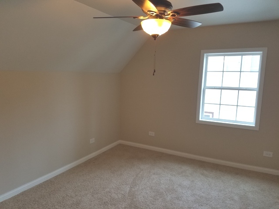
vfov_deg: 53.1
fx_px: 210
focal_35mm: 26
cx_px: 140
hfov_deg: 67.3
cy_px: 104
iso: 125
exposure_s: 1/60
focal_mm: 4.2
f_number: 1.7
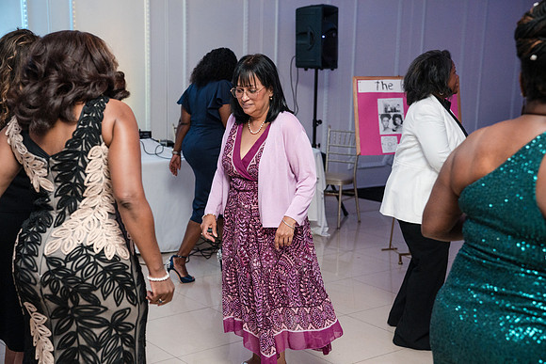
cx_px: 273
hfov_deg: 38.2
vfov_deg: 26.0
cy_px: 182
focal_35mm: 52
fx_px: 789
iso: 4000
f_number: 4
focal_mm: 52
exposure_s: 1/250
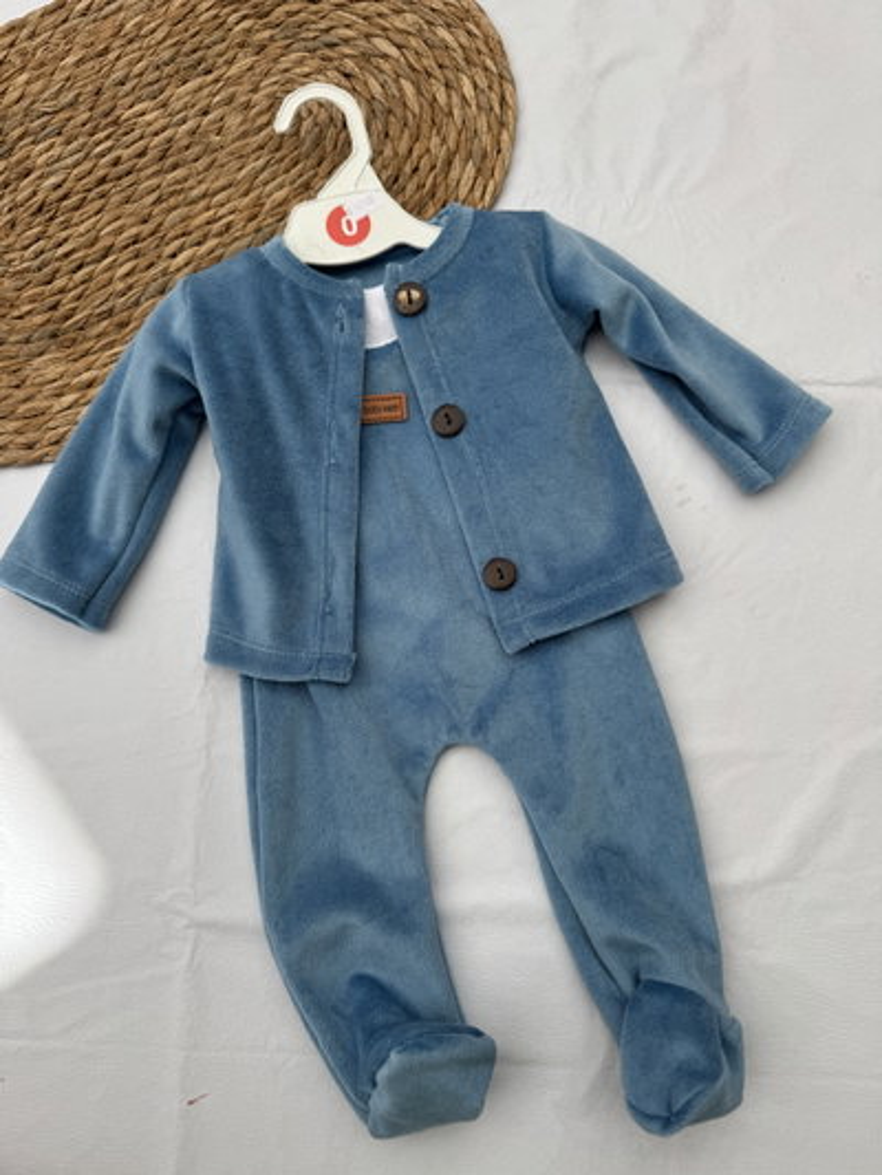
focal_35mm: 24
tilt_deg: -78.7
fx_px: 815
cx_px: 441
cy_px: 588
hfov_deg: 56.8
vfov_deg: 71.6
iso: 80
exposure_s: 1/2174
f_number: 1.78
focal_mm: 6.76
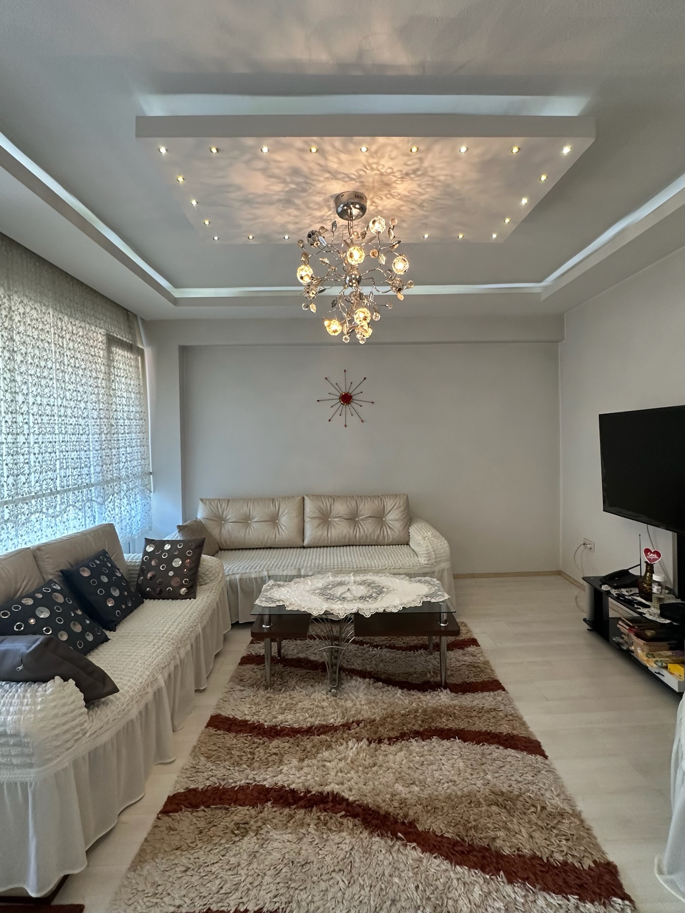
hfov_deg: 85.7
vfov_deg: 102.1
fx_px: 369
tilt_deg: -2.3
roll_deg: +2.1
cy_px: 456
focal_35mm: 14
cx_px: 342
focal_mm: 2.22
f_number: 2.2
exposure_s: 1/50
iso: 200
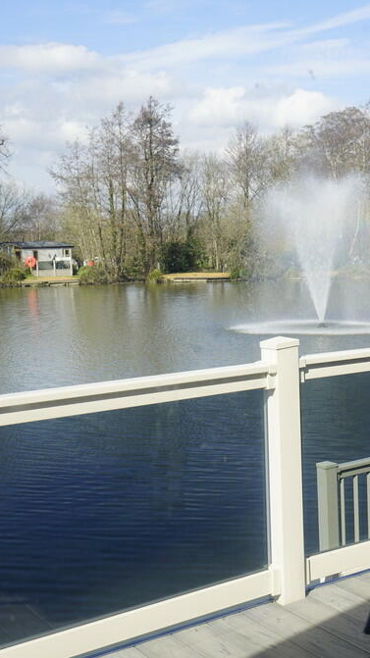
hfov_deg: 21.1
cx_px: 307
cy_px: 334
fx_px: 978
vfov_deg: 37.2
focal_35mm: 56
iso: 100
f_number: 10
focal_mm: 35
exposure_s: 1/80
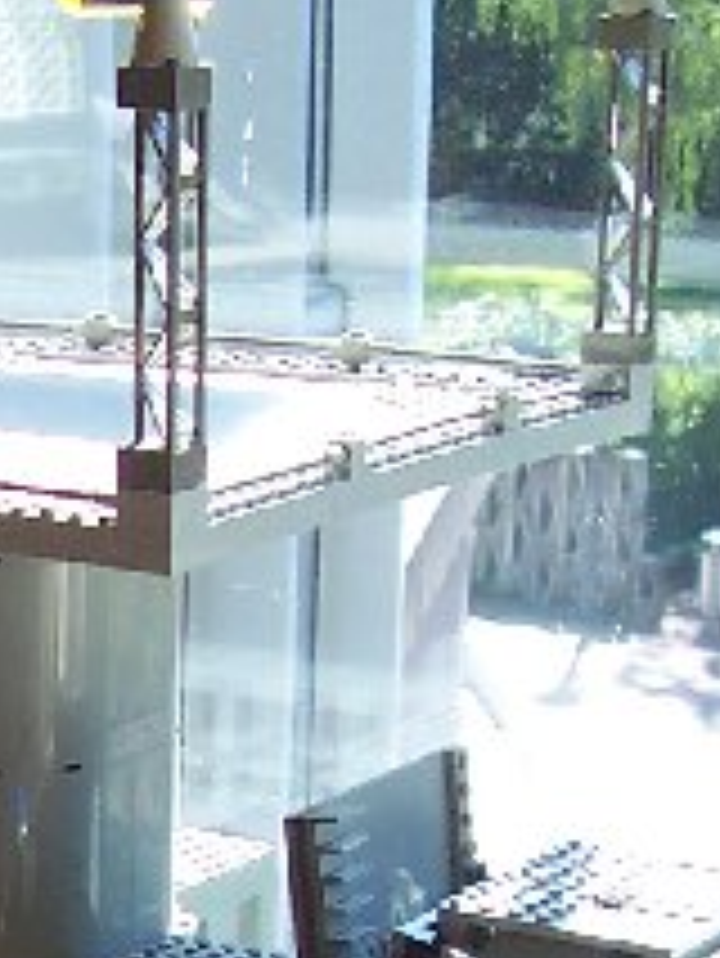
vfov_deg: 13.5
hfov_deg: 10.1
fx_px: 3906
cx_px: -454
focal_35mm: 141
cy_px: 1248
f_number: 2.8
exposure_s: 1/180
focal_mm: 5.6
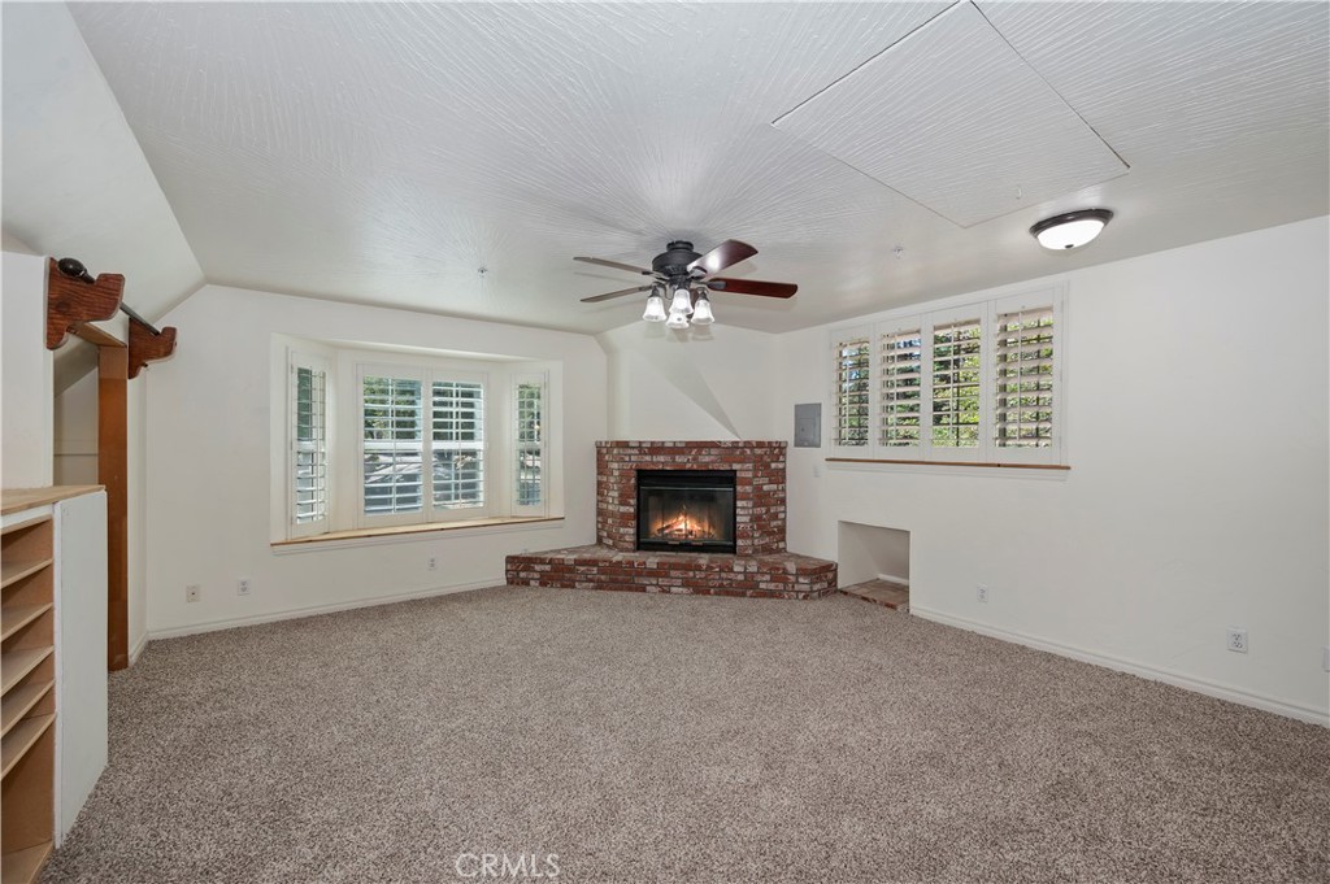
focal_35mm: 14
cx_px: 665
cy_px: 442
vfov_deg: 81.1
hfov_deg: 104.3
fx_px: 517
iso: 360
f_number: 8
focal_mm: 14
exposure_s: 1/20
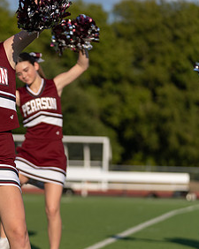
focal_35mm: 205
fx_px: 1512
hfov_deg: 7.5
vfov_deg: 9.4
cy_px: 160
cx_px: -13
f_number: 2.8
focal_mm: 106
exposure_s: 1/2000
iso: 100
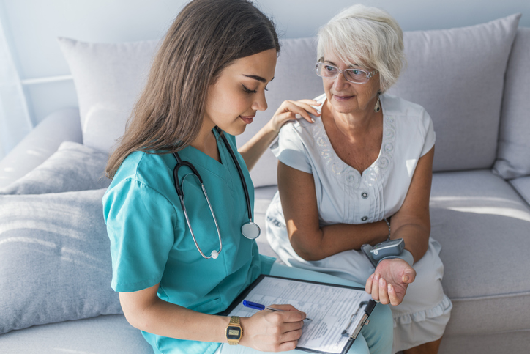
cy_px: 177
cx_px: 265
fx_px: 515
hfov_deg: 54.4
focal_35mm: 35
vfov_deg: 37.9
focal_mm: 35
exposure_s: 1/160
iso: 125
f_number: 3.2
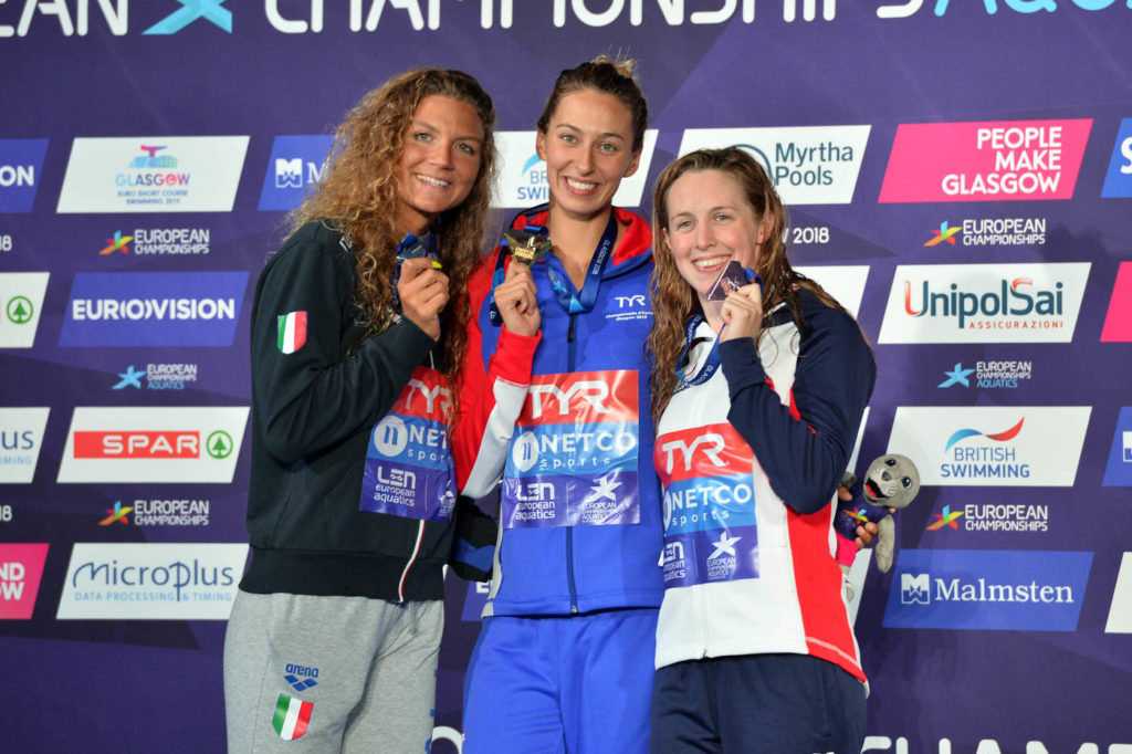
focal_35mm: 200
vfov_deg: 6.9
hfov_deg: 10.3
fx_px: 6287
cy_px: 377
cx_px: 566
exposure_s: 1/200
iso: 2000
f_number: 4.5
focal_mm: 200
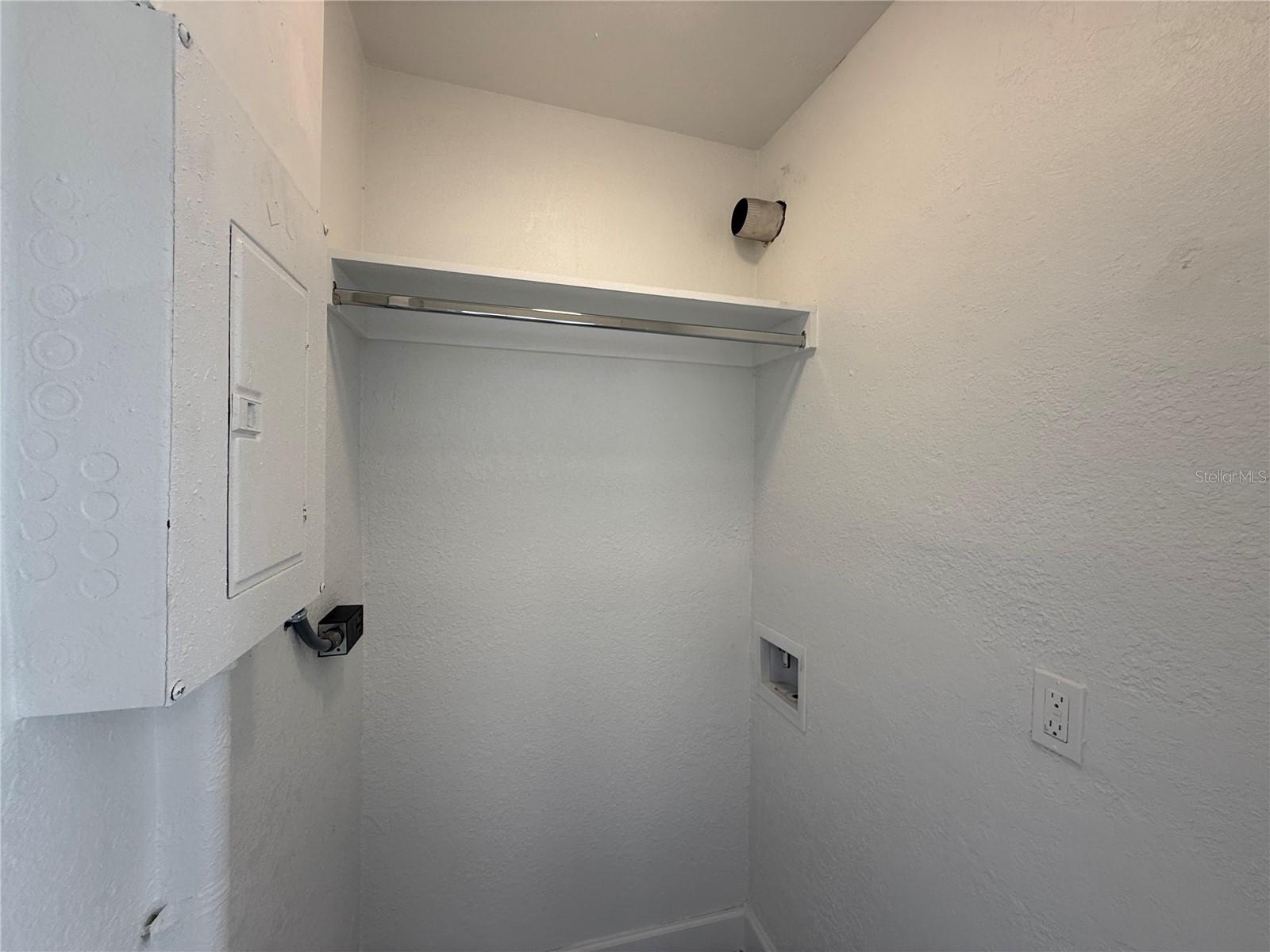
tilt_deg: -1.0
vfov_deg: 85.7
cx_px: 635
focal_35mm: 14
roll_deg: -1.5
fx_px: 514
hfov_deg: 102.1
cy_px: 476
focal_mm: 2.22
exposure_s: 1/120
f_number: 2.2
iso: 64
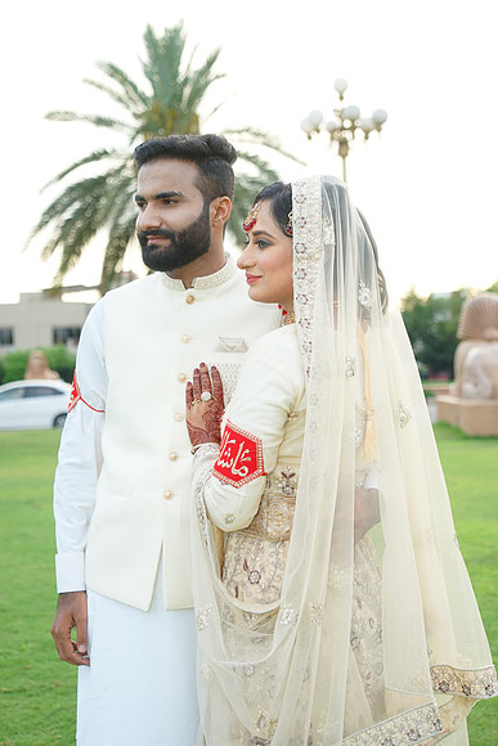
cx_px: 249
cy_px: 373
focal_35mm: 51
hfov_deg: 26.5
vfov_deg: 38.9
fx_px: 1058
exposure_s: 1/200
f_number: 4
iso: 320
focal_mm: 51
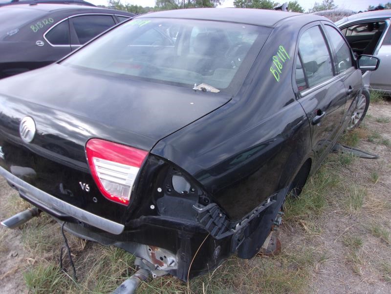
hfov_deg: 65.3
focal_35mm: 27
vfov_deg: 51.4
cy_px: 147
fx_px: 305
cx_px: 196
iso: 80
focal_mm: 4.9
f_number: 3
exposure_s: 1/280
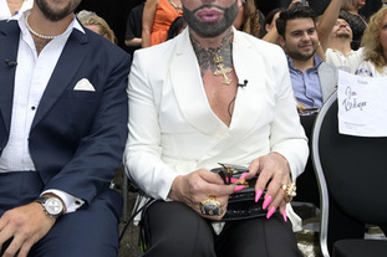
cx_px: 128
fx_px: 483
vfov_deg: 29.6
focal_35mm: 45
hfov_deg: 43.0
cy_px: 79
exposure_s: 1/160
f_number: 5.6
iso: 1000
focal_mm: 31
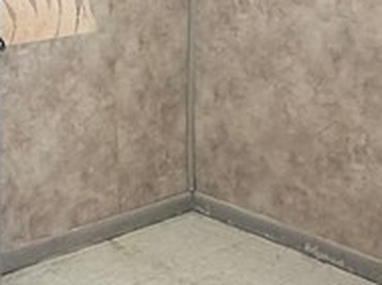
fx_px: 837
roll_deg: +1.4
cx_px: 36
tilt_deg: -10.3
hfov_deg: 24.9
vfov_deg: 19.1
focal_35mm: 76
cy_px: 42
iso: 320
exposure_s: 1/60
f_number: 2.2
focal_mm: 2.22
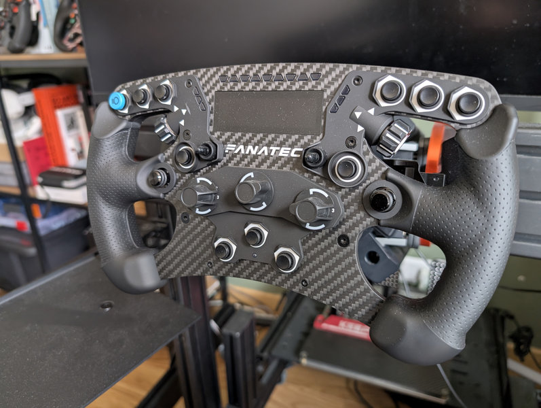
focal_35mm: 24
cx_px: 270
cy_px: 204
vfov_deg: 56.9
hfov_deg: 71.5
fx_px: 376
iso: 181
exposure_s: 1/34.2
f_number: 1.68
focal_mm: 6.9
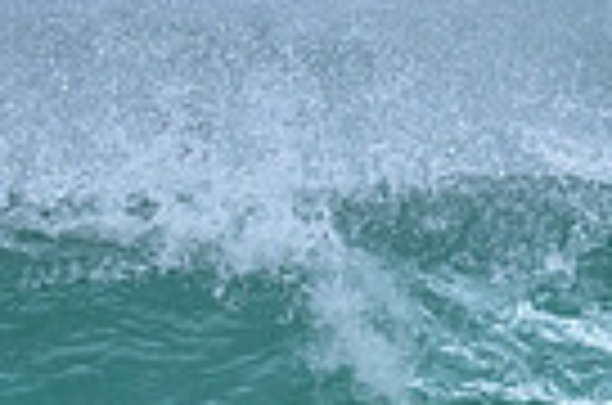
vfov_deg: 0.4
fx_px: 65840
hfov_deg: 0.5
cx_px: 733
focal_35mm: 3882
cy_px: 806
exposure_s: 1/2000
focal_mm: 800
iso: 560
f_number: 6.3
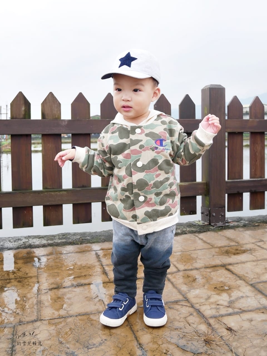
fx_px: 247
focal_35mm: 24
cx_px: 134
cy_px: 178
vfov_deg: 71.6
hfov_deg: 56.8
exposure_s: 1/125
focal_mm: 12
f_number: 4
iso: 200
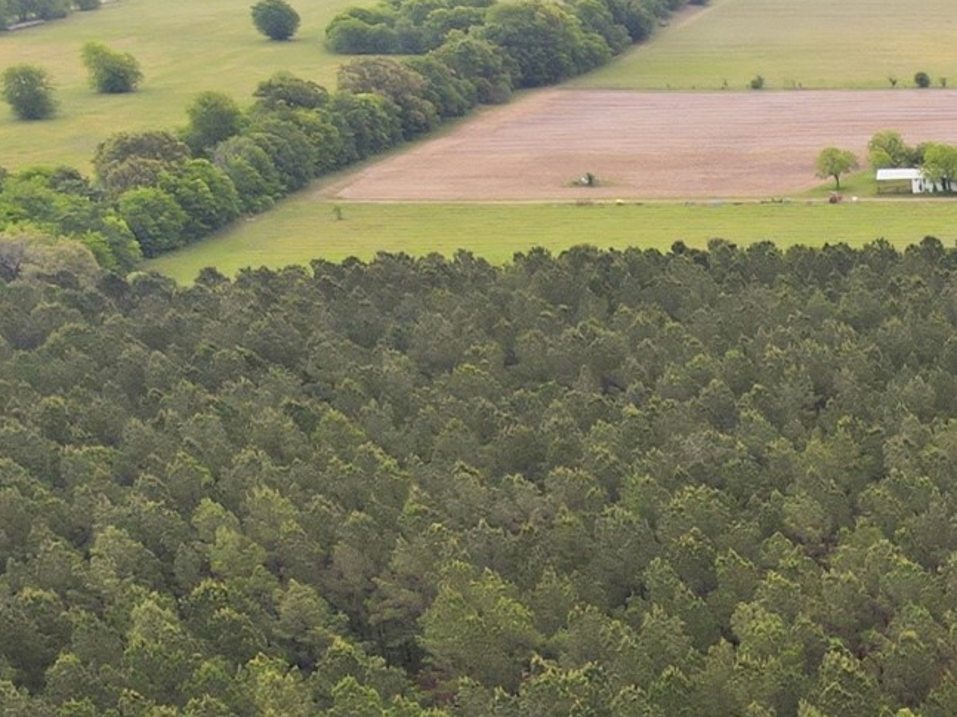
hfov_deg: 21.8
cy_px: 716
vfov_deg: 18.9
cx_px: 1402
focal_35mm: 76
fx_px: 2101
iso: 100
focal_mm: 4.5
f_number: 2.8
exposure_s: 1/125
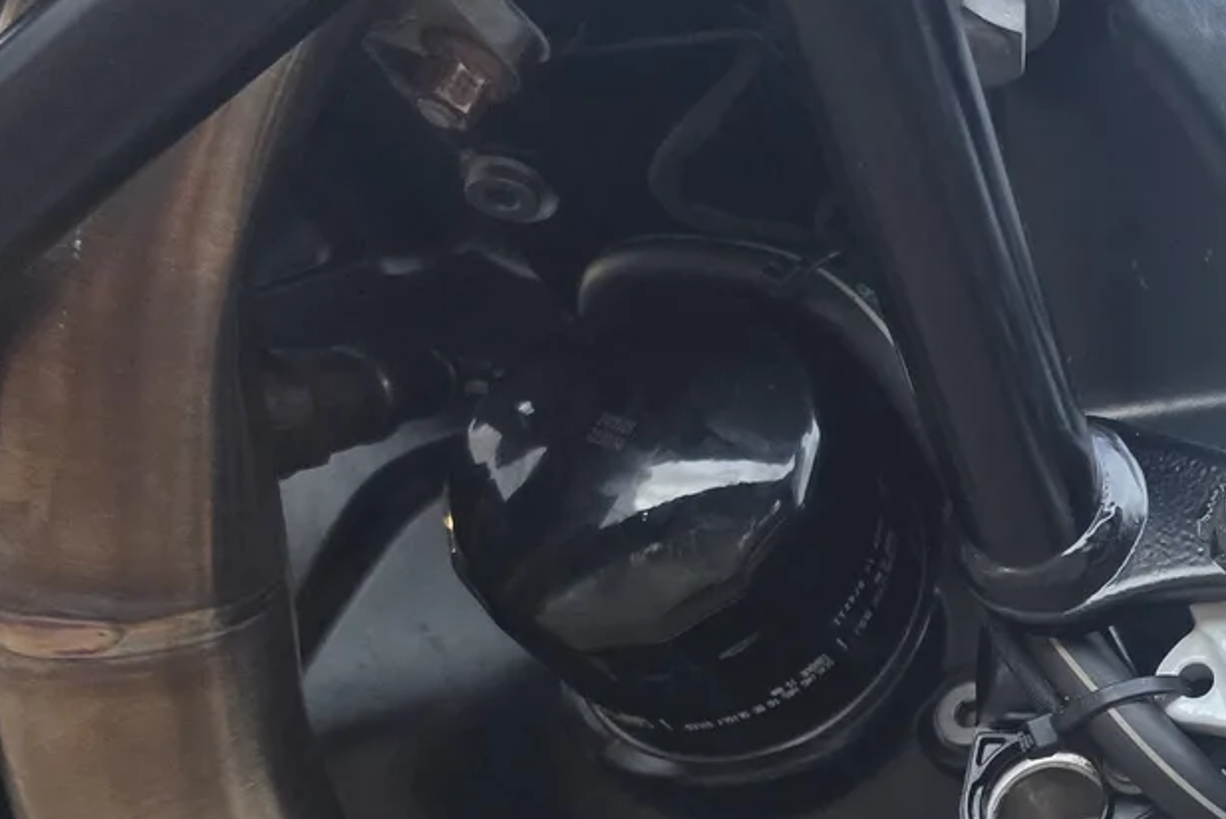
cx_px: 1282
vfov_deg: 21.7
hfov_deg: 29.7
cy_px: 630
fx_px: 2112
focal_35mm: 62
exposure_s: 1/100
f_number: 1.4
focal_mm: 6.5
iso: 400
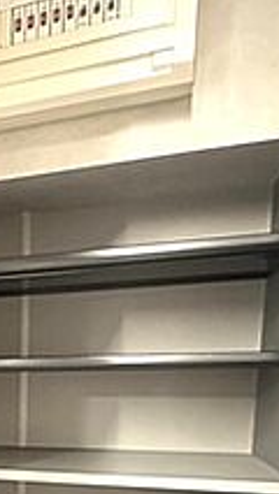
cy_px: 459
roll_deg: +1.0
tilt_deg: -8.4
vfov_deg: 42.7
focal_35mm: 43
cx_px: -114
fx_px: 565
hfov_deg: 23.4
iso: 1250
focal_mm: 2.22
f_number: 2.2
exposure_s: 1/25
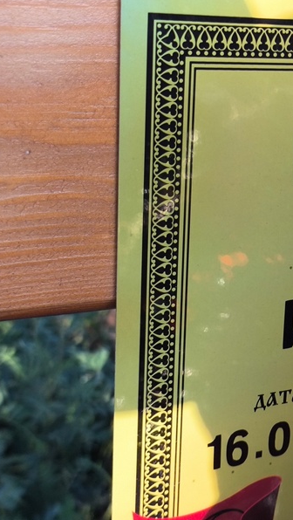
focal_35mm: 73
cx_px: 346
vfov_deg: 29.0
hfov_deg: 16.0
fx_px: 1007
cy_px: 260
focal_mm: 4.71
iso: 50
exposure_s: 1/396
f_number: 1.7
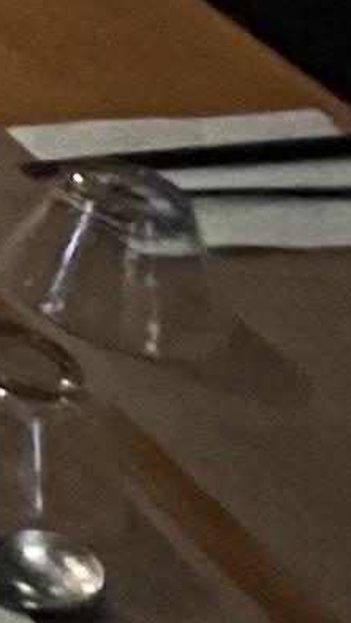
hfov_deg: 4.9
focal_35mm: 145
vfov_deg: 11.6
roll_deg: +1.0
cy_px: -953
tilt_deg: -11.4
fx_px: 2396
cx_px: -1867
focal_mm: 1.57
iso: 1250
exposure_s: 1/30
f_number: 1.8
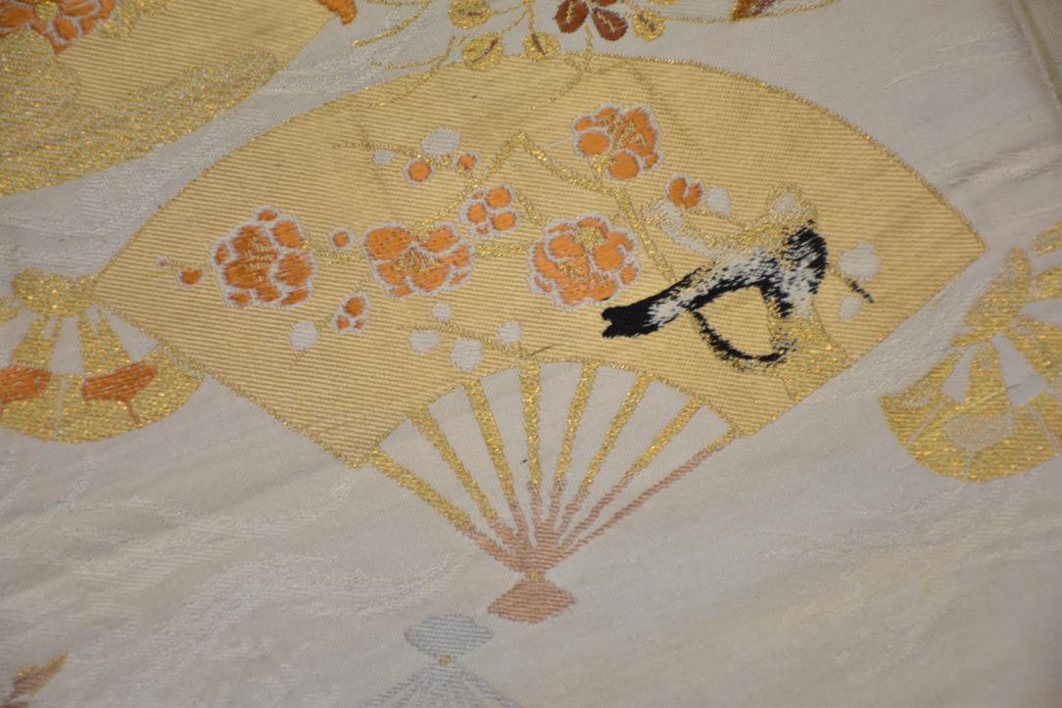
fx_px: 3761
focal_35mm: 128
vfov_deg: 10.8
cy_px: 354
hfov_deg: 16.1
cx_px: 531
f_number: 5.3
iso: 400
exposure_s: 1/50
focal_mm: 85
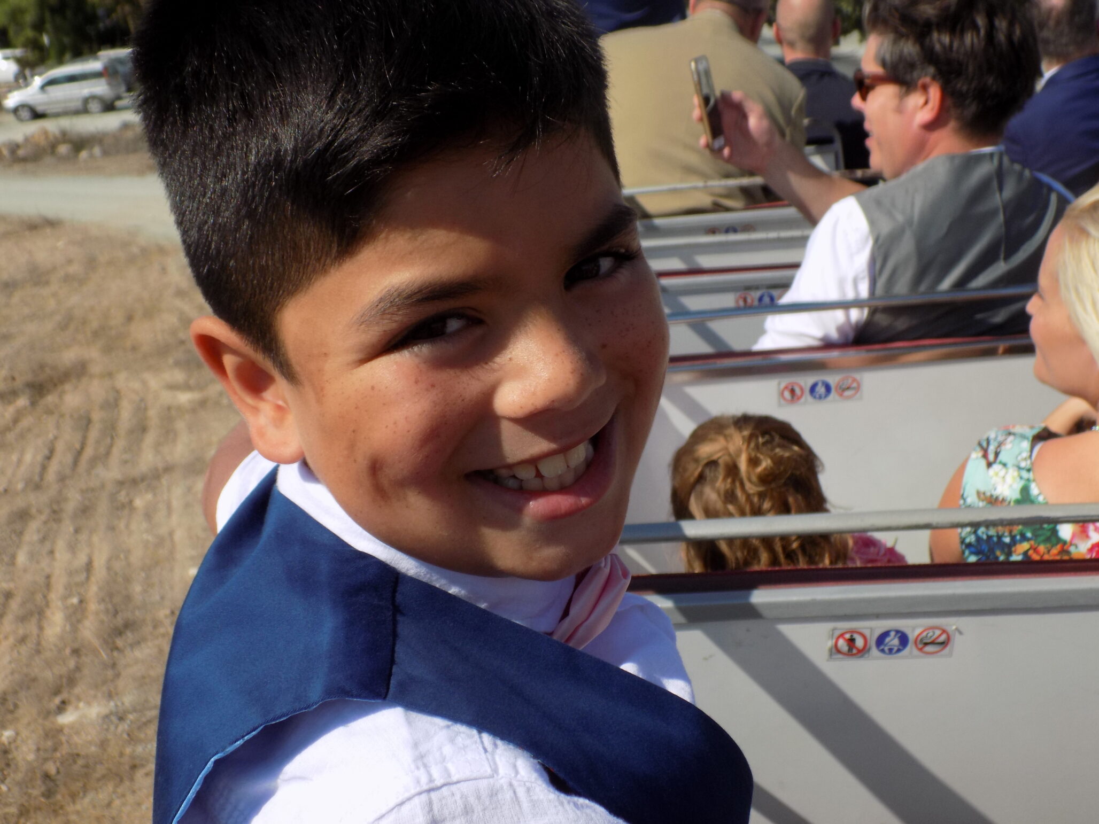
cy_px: 412
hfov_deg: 41.2
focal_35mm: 46
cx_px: 550
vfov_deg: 31.5
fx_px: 1460
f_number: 3.7
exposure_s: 1/1250
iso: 80
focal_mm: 8.1
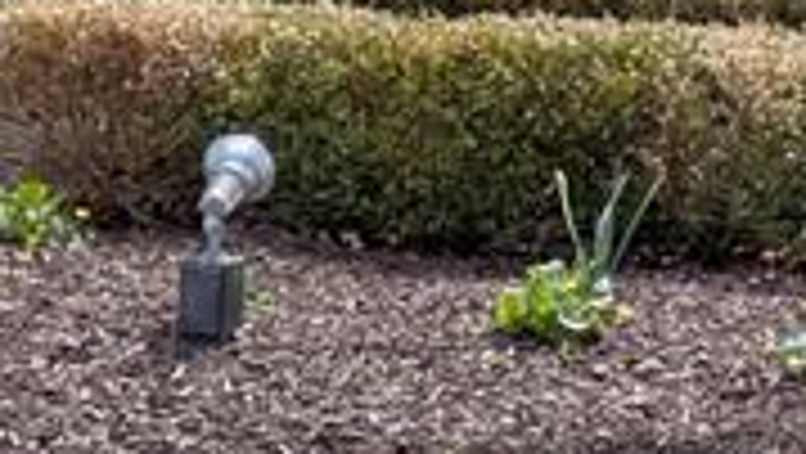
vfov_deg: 3.8
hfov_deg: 6.8
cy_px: -67
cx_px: 561
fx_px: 6801
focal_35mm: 318
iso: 50
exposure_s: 1/1686
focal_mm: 5.43
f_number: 1.89
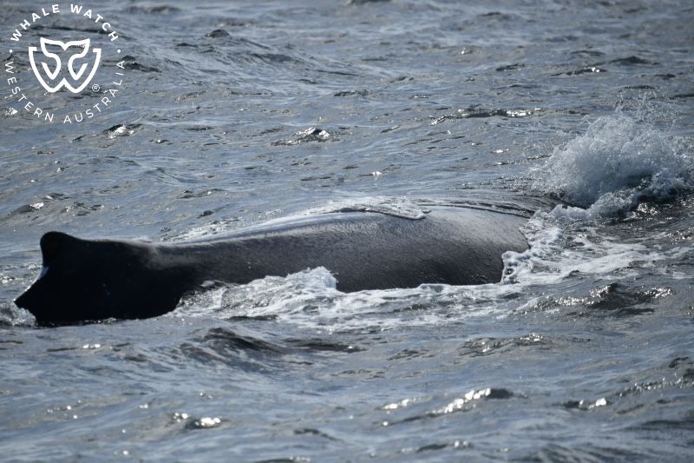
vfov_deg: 2.3
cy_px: 232
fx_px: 11564
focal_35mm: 600
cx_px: 347
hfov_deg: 3.4
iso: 900
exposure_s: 1/8000
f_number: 6.3
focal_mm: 600
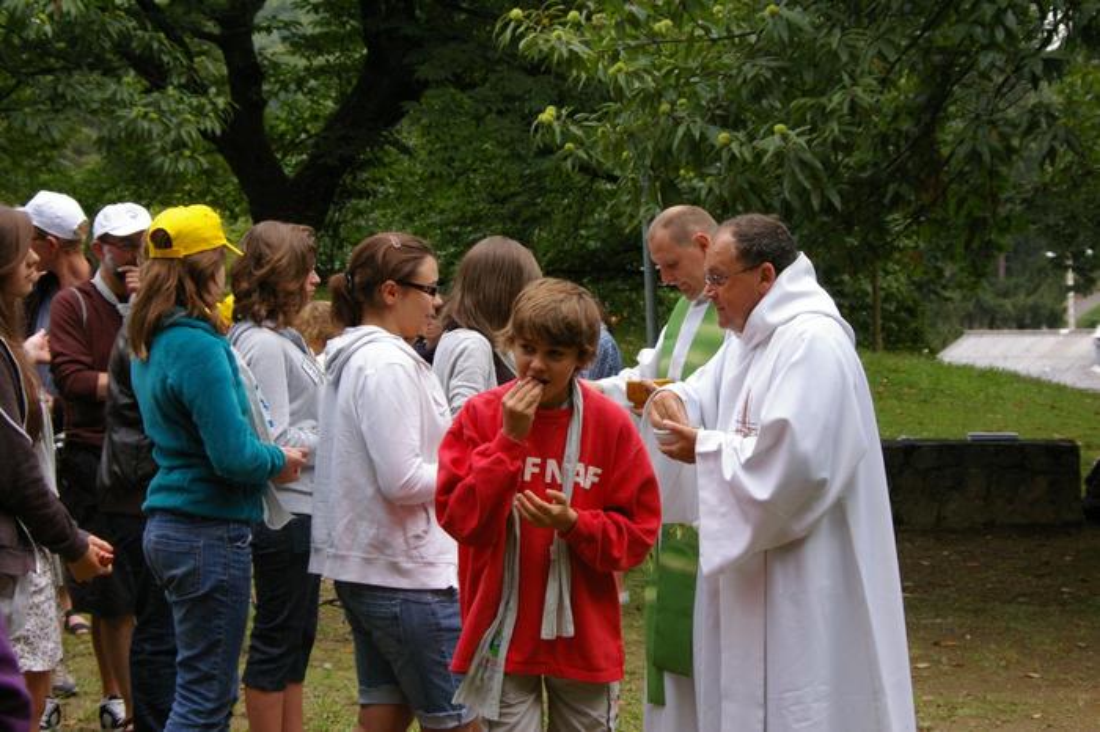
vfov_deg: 18.2
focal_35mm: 75
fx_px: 2290
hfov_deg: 27.0
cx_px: 550
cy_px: 366
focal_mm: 50
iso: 800
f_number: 8
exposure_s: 1/180
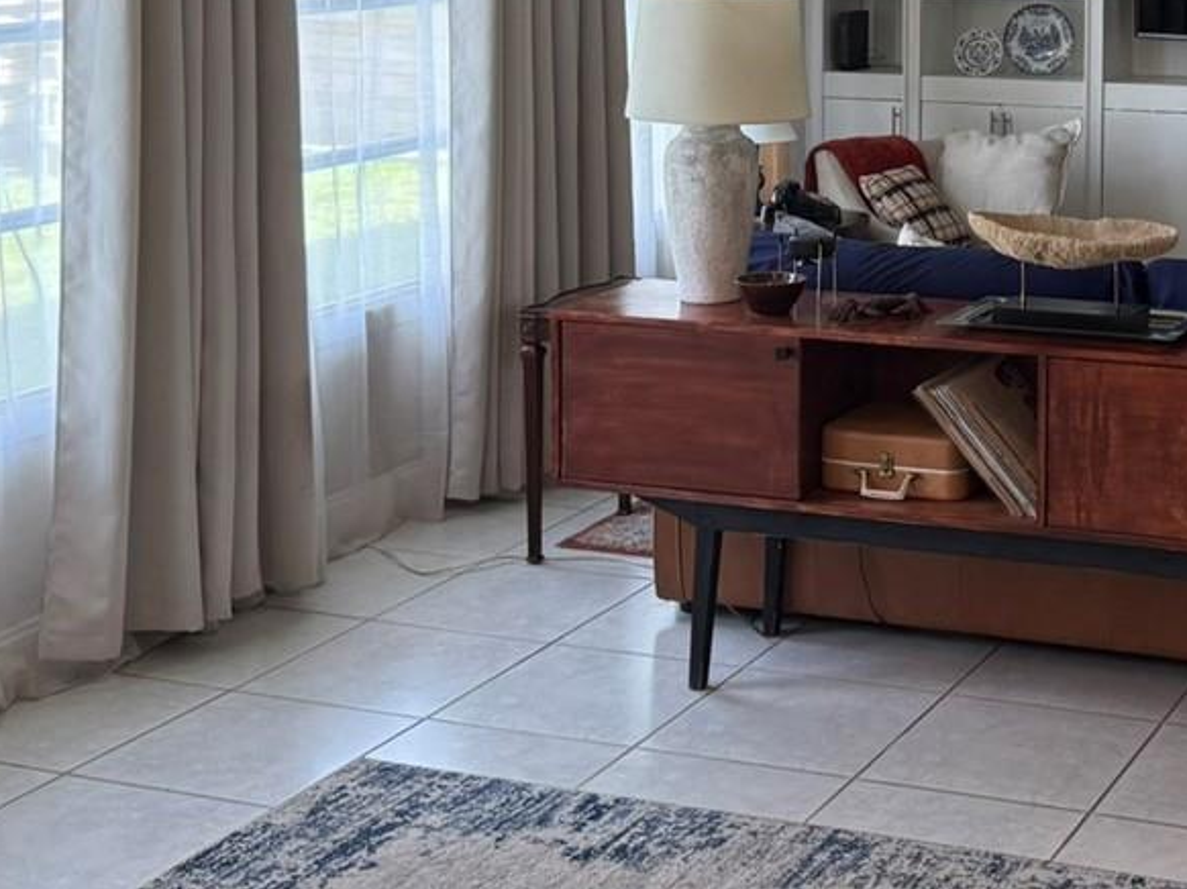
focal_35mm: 66
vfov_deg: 21.4
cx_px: 1099
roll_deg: -0.7
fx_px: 2262
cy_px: -6
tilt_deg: -3.2
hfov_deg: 28.1
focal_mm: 6.76
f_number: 1.78
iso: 160
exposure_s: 1/143
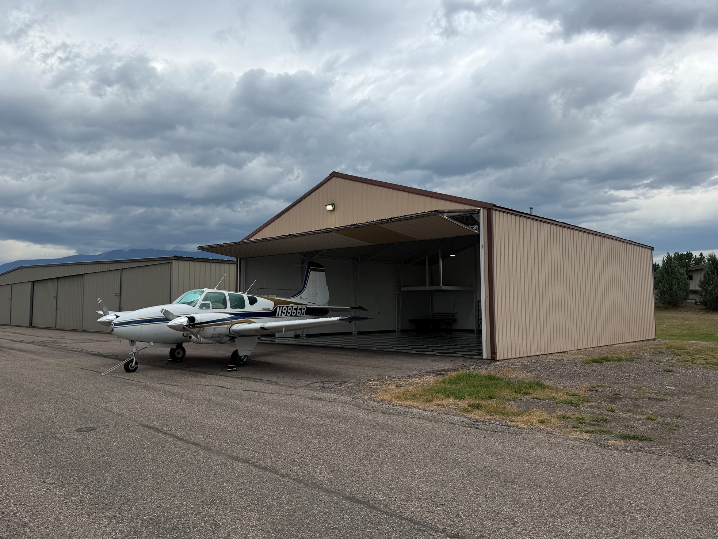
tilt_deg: +4.8
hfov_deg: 69.4
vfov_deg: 54.9
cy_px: 267
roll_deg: -0.2
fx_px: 519
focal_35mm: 25
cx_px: 358
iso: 80
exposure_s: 1/3953
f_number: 1.78
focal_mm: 6.76
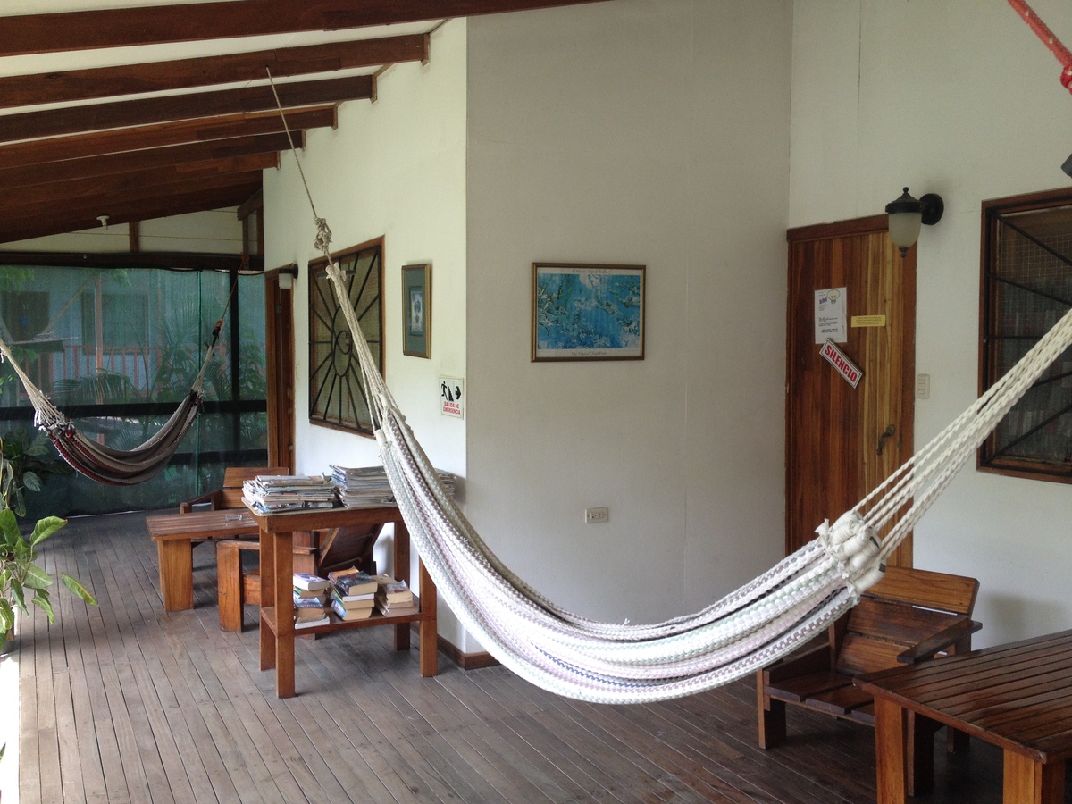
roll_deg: +0.1
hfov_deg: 52.6
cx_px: 536
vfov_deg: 40.7
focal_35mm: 35
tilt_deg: -6.2
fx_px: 1084
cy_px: 402
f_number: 2.4
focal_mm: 4.28
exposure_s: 1/120
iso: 80
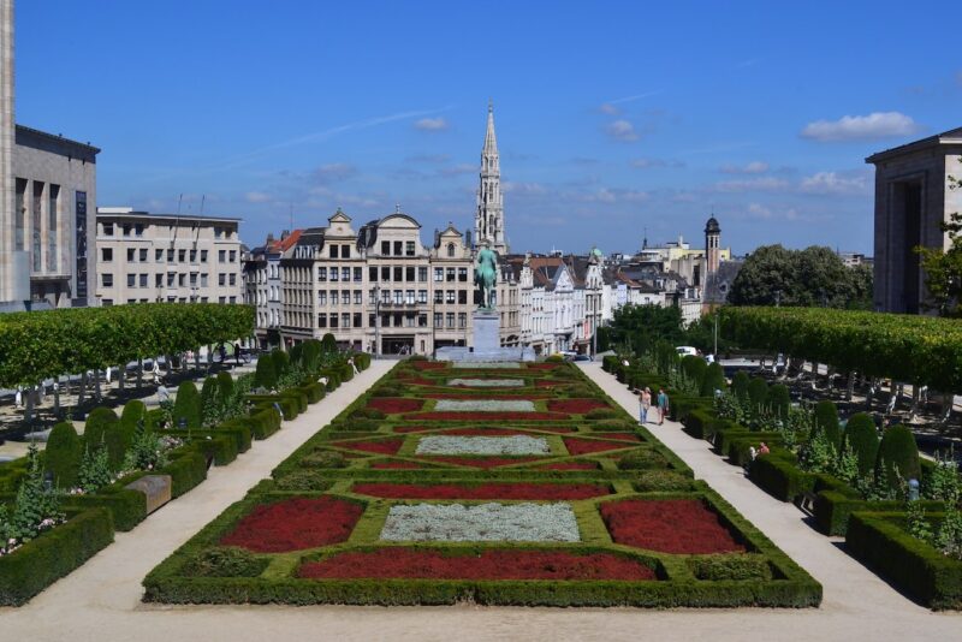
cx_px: 481
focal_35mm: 48
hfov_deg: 41.1
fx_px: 1283
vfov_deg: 28.1
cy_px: 321
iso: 320
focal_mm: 32
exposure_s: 1/500
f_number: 11
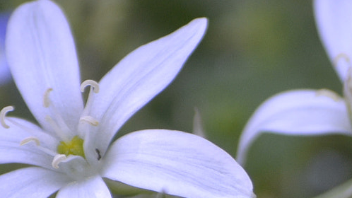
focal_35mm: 1010
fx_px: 9426
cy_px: 286
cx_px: 344
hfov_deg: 2.1
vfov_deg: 1.2
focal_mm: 200
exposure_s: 1/320
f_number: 5.6
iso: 400
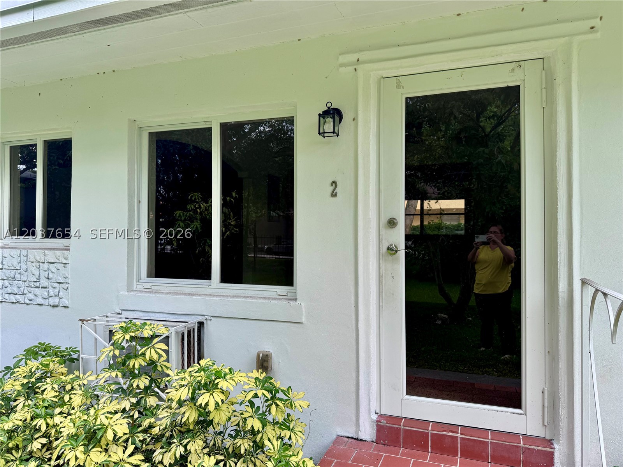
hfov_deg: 71.6
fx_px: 432
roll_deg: -0.5
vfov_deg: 56.8
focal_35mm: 24
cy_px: 234
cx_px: 312
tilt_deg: -0.2
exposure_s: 1/604
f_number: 1.78
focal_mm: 6.76
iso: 80
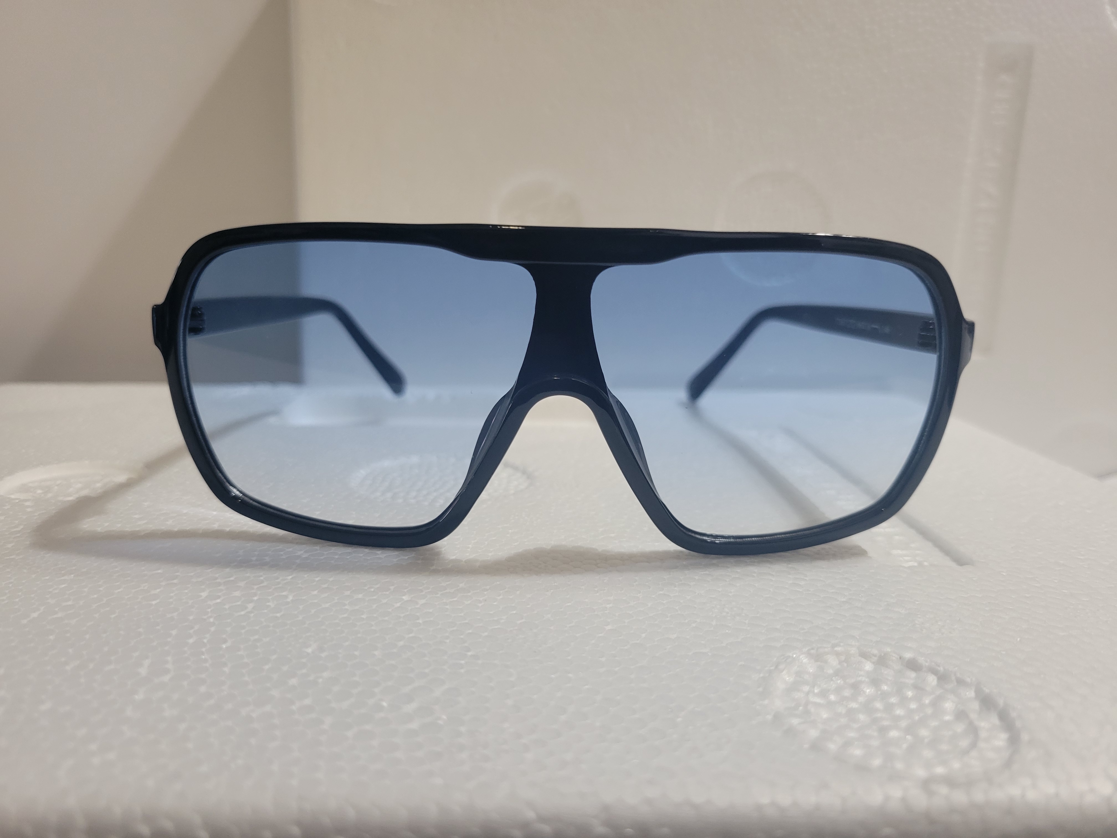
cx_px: 558
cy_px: 419
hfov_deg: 67.3
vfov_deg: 53.1
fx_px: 839
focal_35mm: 26
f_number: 1.8
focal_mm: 5.4
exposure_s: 1/60
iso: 250
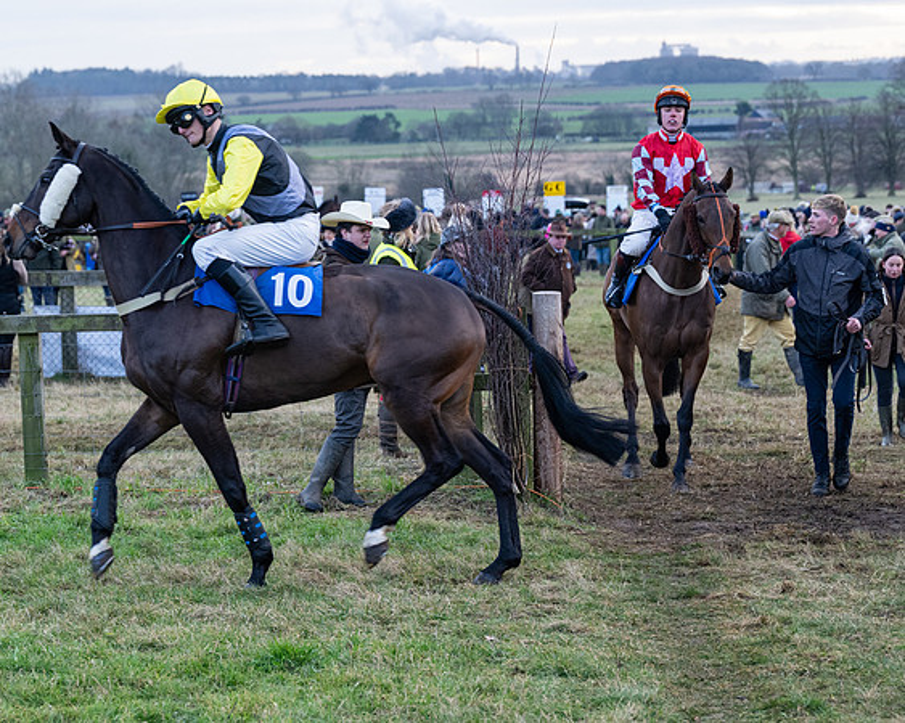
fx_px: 3168
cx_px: 386
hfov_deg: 16.3
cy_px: 362
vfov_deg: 13.0
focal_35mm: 118
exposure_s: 1/400
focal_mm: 70
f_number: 4
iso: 800
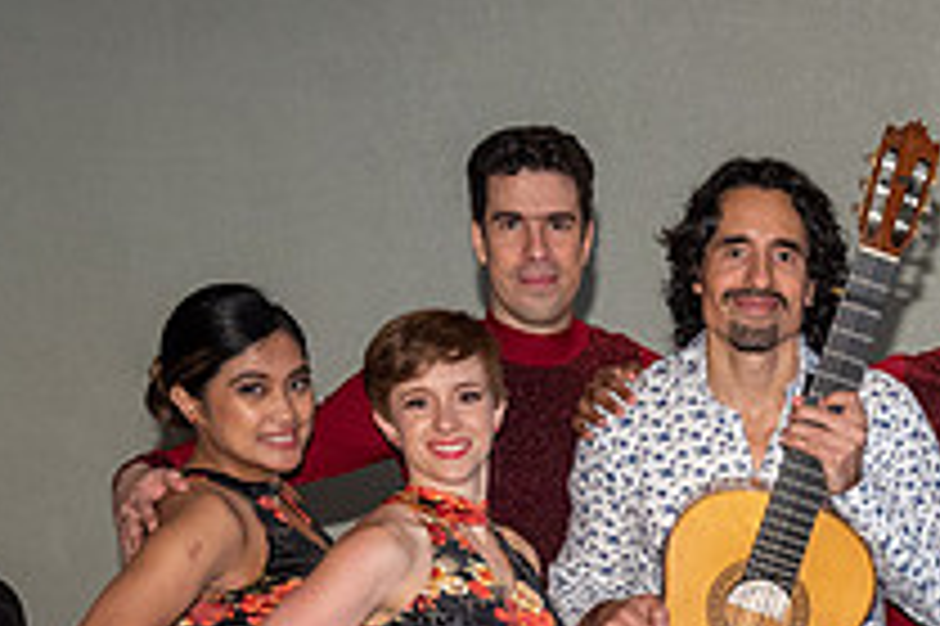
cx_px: 1137
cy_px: 753
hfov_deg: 17.0
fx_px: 3000
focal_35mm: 115
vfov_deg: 11.6
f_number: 4
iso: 800
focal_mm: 36
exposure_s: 1/50
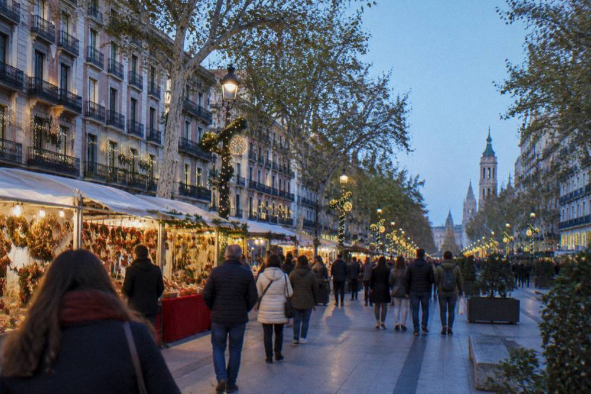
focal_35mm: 49
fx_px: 804
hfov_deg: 40.4
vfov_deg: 27.5
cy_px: 197
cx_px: 296
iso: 640
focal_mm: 49
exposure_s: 1/500
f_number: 5.6
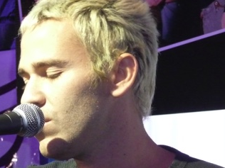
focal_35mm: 576
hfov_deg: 3.4
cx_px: 81
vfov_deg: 2.6
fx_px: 3744
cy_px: 139
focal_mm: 47
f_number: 4.9
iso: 800
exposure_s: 1/60
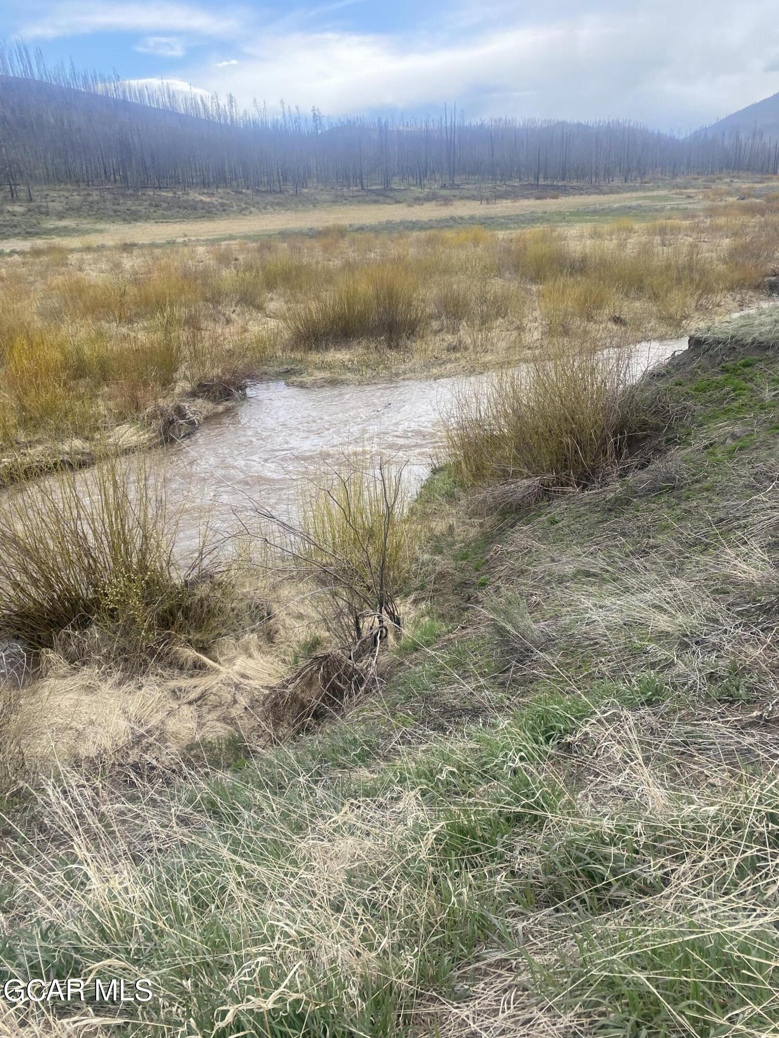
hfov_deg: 53.1
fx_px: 780
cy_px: 519
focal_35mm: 26
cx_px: 390
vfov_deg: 67.3
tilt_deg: -21.4
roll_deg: +3.8
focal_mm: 4.25
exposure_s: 1/1043
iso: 32
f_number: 1.8
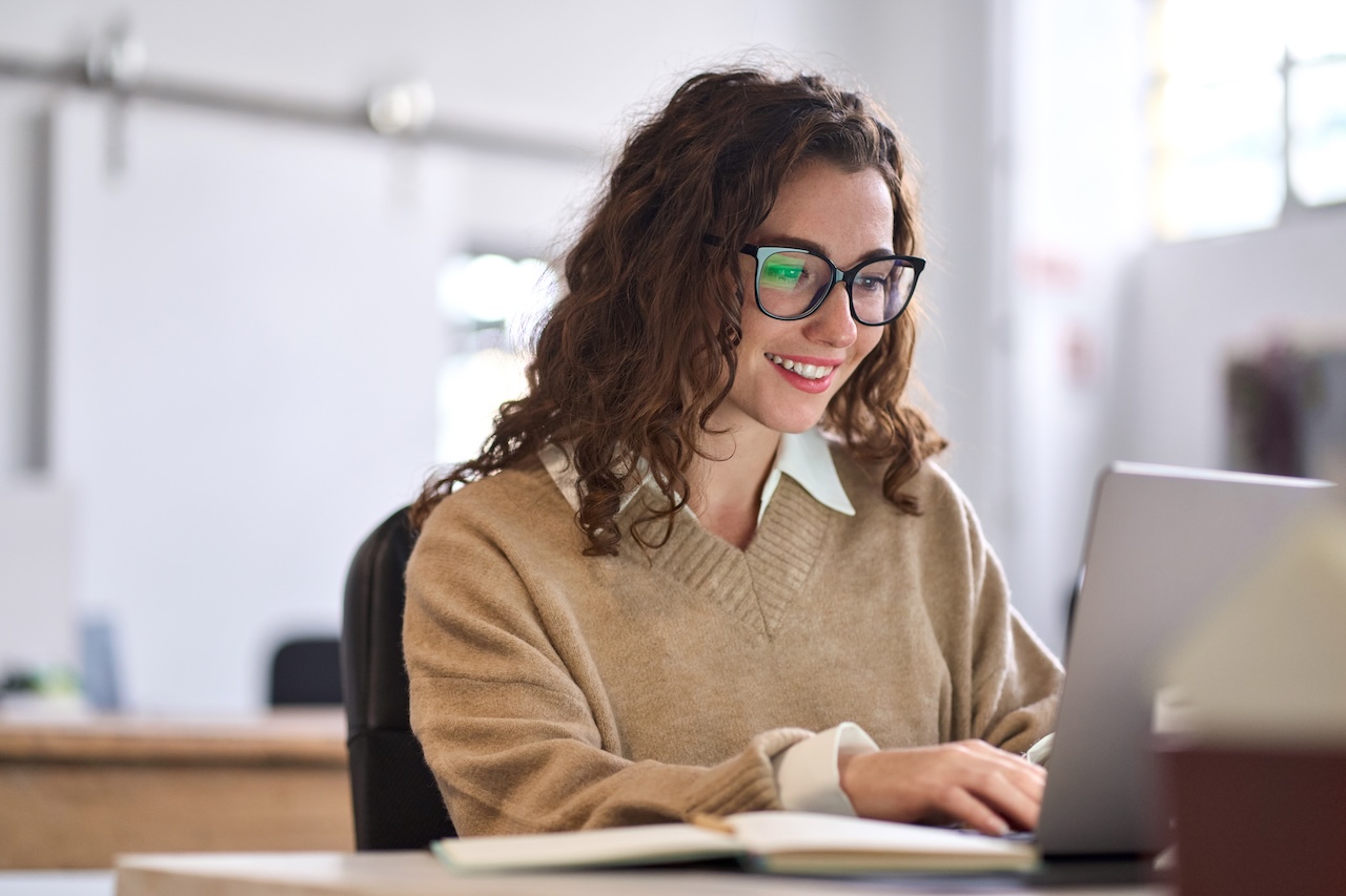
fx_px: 3177
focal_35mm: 85
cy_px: 448
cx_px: 673
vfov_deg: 16.1
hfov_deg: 23.9
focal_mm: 85
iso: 800
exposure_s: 1/160
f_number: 2.2
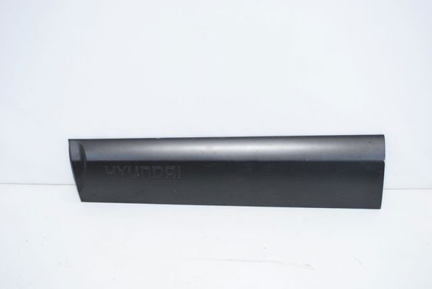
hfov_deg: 41.1
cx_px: 216
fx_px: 577
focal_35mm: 48
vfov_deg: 28.1
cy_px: 144
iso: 400
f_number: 5
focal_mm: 32
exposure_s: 1/8
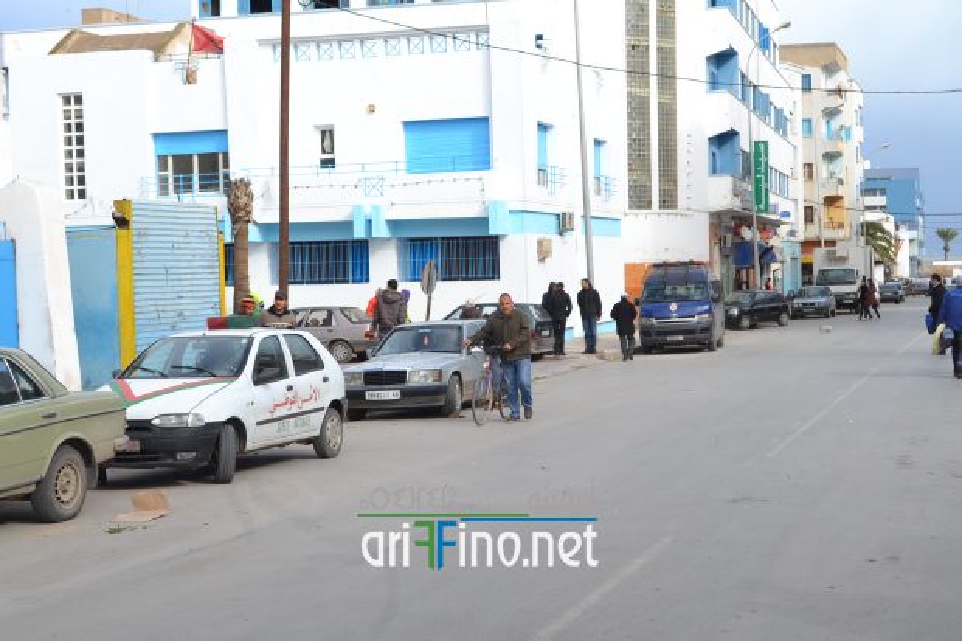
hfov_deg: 33.4
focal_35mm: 60
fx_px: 1603
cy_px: 320
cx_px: 481
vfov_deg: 22.6
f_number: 8
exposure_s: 1/250
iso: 100
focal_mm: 40
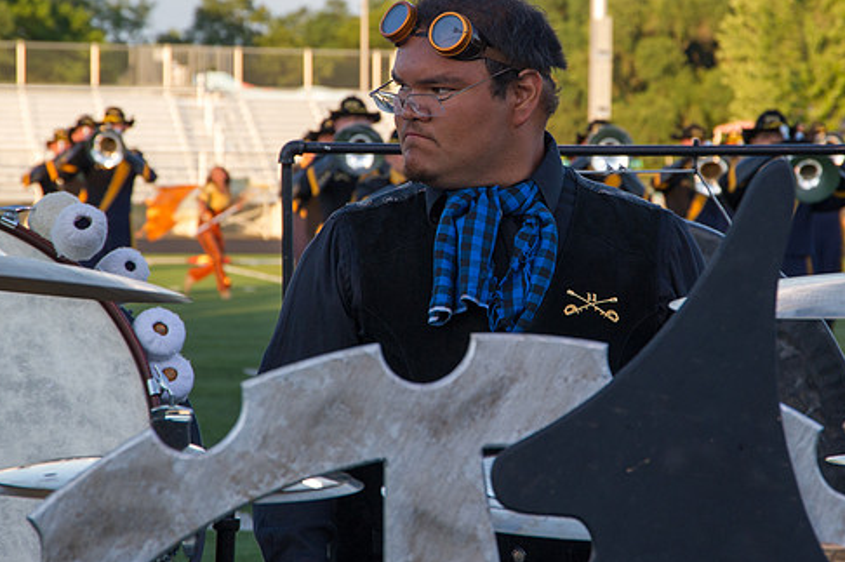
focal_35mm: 142
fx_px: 3330
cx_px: 503
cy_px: 203
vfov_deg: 9.6
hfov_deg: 14.5
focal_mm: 100
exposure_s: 1/250
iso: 640
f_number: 8
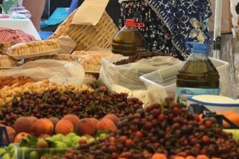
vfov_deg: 5.0
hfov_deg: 7.6
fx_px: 1805
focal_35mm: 272
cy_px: 16
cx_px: 142
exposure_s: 1/320
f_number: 5
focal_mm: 75
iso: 140
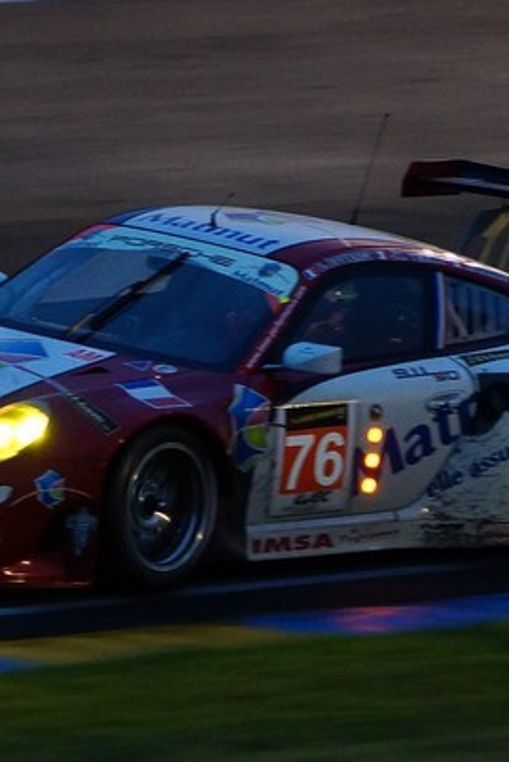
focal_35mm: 1041
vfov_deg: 2.0
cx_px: 191
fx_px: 22057
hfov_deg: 1.3
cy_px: 430
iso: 800
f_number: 3.5
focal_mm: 200
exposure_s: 1/160
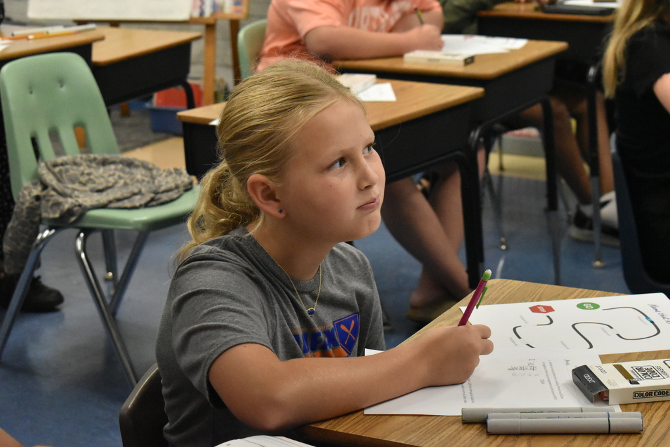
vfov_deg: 16.6
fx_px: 1536
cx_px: 335
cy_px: 224
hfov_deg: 24.6
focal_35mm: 82
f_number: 8
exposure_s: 1/250
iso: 6400
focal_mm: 55
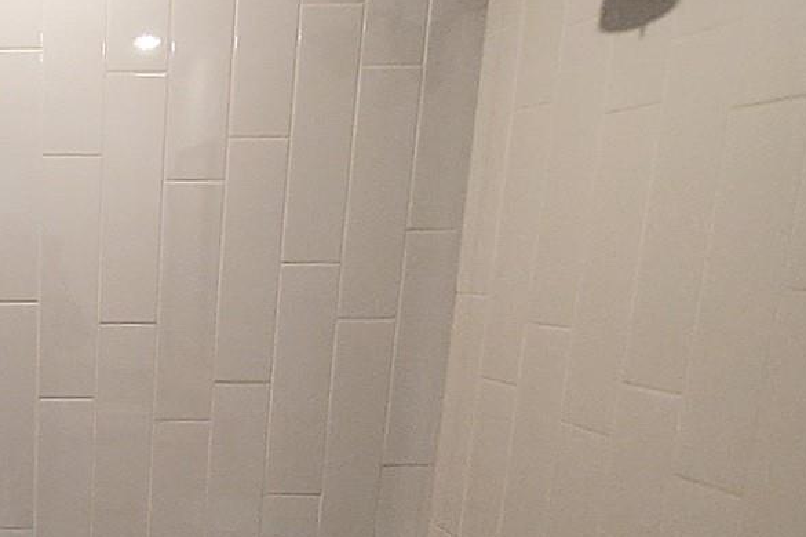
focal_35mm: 37
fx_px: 828
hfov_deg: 42.6
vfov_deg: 34.6
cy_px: 445
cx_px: -45
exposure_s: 1/60
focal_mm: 1.13
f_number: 2.2
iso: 200
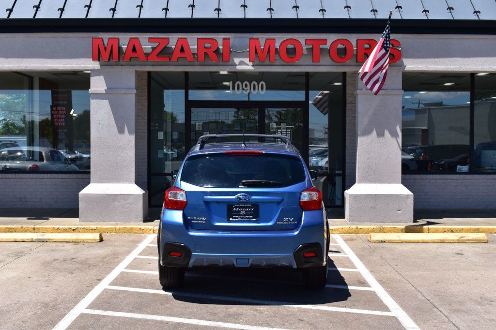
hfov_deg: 43.6
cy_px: 165
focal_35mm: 45
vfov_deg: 29.8
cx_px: 248
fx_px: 620
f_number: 11
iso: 360
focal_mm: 30
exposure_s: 1/500
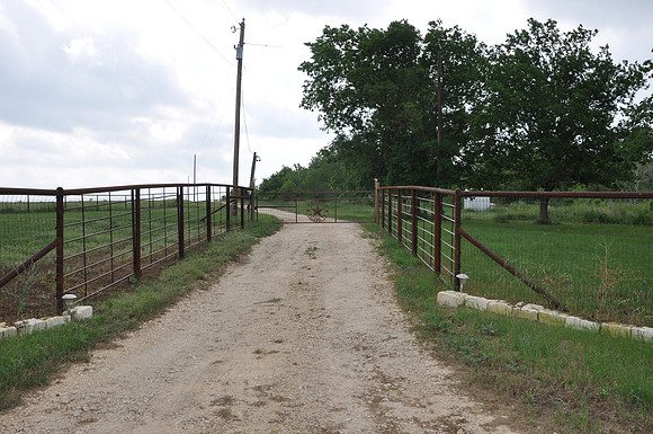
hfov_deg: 57.3
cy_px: 217
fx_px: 598
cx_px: 326
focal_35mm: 33
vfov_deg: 39.9
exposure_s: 1/200
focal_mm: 22
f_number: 8
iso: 200
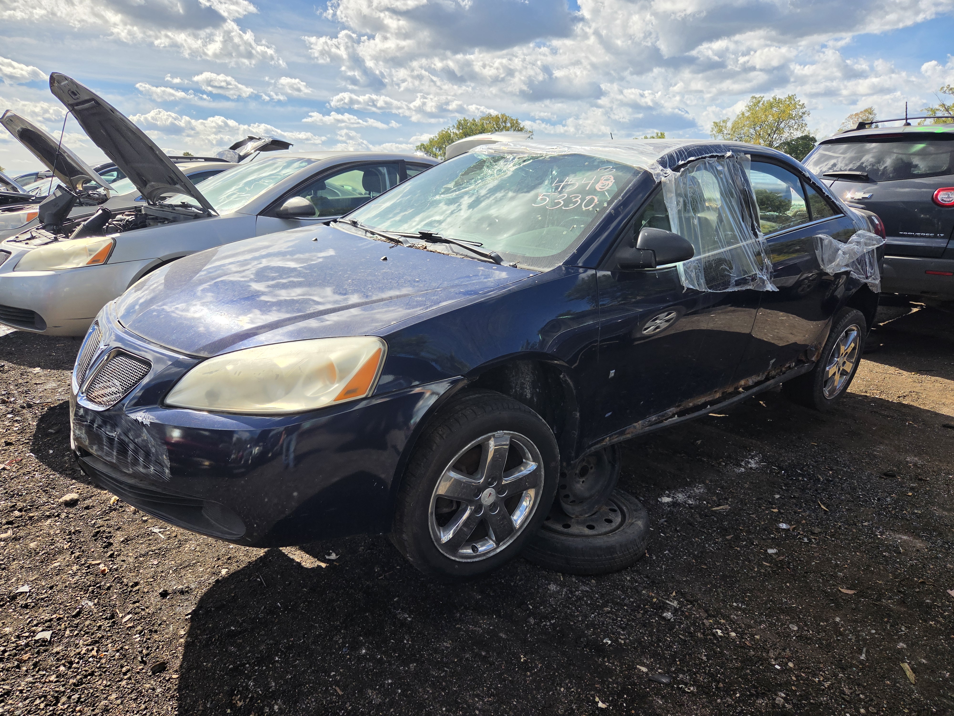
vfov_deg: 58.9
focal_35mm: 23
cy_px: 358
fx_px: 634
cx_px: 477
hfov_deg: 73.9
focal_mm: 5.4
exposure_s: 1/5259
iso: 80
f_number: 1.8
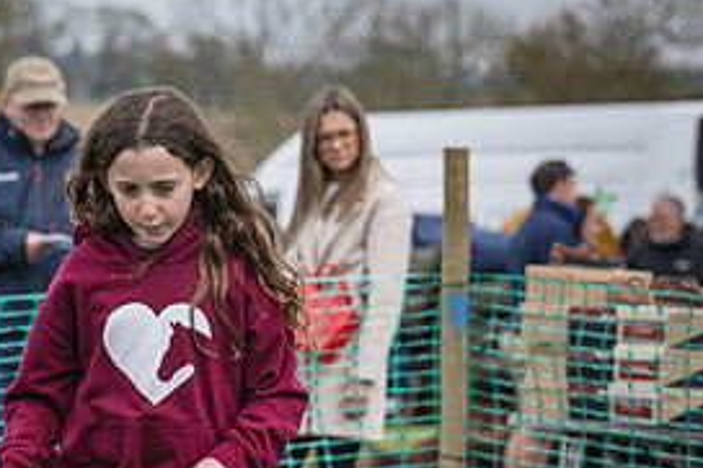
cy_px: 577
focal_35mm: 273
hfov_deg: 7.5
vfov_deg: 5.0
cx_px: 32
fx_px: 5328
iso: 400
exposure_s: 1/2000
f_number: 4
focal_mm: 110
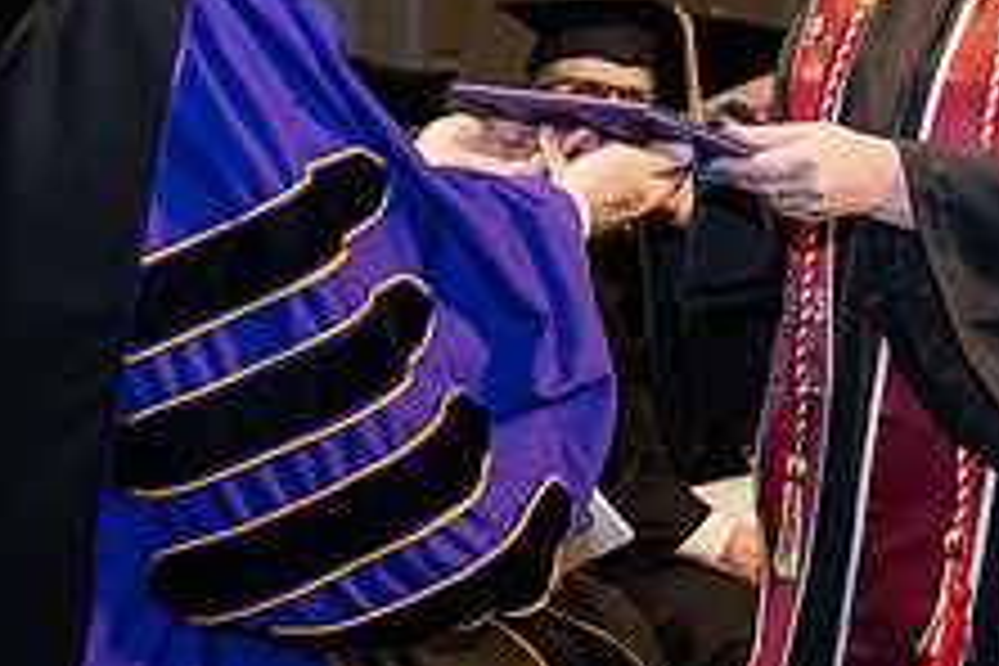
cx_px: 540
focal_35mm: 162
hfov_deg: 12.7
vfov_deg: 8.4
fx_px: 4495
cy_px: -16
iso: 1600
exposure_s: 1/200
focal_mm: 62
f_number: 6.3
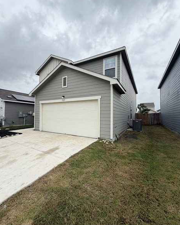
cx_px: 91
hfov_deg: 84.0
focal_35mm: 15
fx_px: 100
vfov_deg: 96.8
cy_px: 113
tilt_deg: +1.5
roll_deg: -0.5
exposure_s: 1/770
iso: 32
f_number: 2.2
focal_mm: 2.22
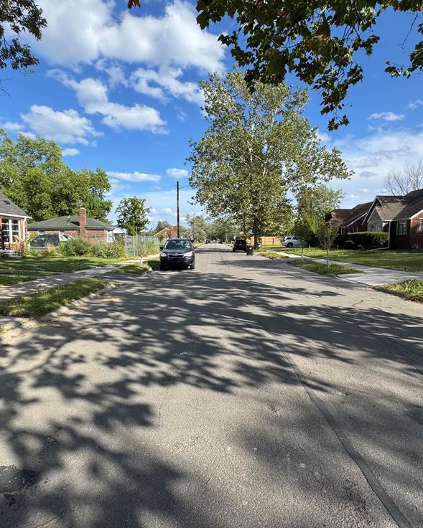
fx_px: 297
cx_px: 207
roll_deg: -1.5
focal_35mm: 19
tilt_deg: -5.2
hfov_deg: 70.9
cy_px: 261
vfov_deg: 83.3
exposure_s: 1/1236
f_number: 2.2
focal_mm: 2.22
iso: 50
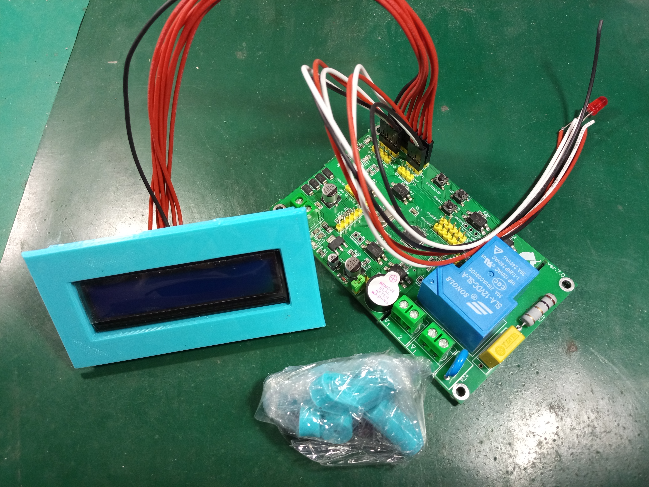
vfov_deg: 53.1
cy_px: 244
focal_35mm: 26
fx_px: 487
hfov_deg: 67.3
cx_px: 324
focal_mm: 3.64
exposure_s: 1/100
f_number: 1.85
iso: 537
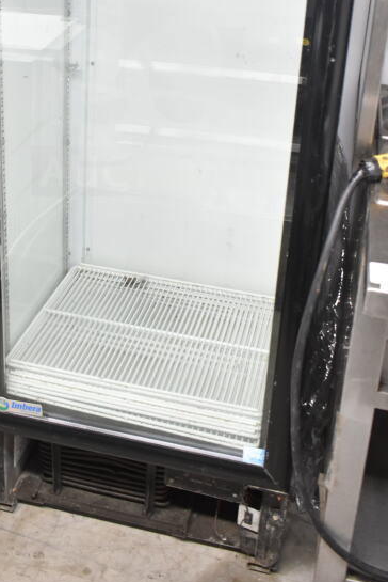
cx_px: 150
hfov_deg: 25.6
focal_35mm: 53
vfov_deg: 36.3
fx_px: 853
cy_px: 111
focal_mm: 21
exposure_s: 1/50
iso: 1600
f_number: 3.8
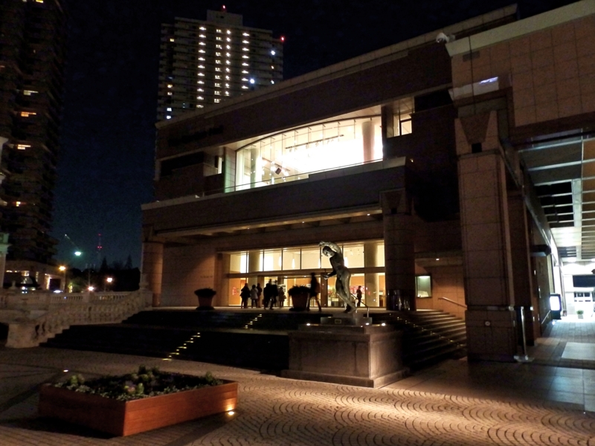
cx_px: 298
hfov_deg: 76.4
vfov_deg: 61.1
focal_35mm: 22
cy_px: 223
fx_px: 378
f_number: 3.4
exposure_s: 1/8
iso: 800
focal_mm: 4
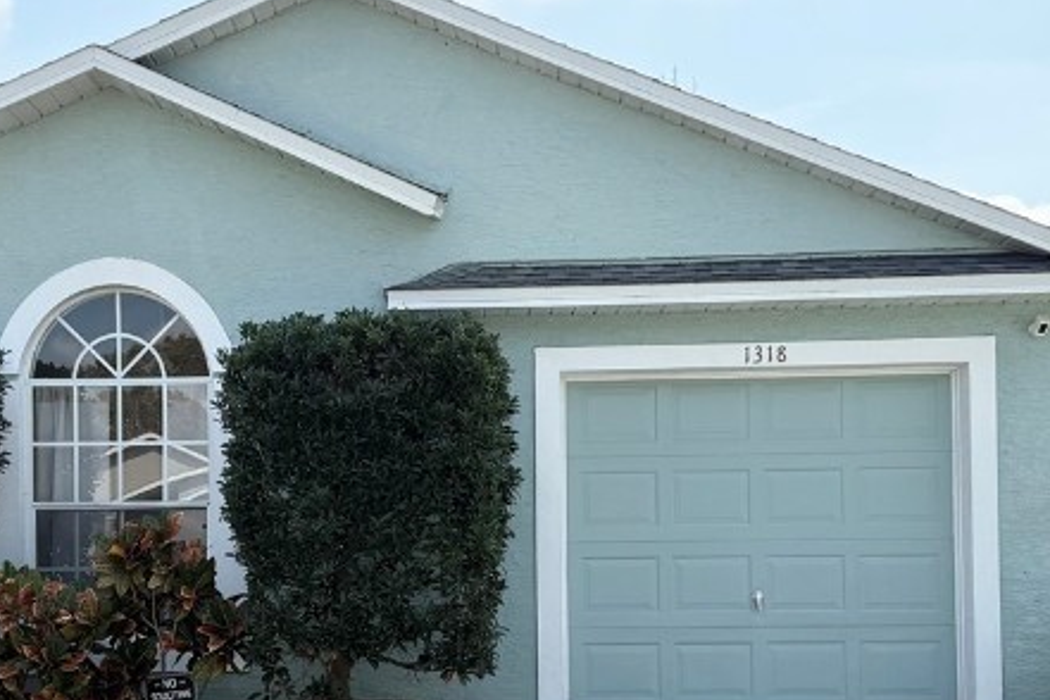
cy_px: 533
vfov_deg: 23.1
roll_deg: +0.7
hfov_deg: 34.4
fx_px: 1692
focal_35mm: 58
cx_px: 445
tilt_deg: -0.2
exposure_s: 1/4673
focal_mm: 6.76
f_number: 1.78
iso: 100
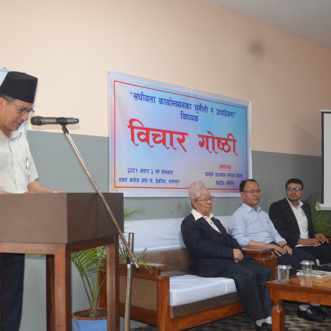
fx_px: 465
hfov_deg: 39.1
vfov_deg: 39.2
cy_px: 163
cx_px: 153
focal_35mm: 43
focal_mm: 22
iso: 1100
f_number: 3.5
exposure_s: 1/60
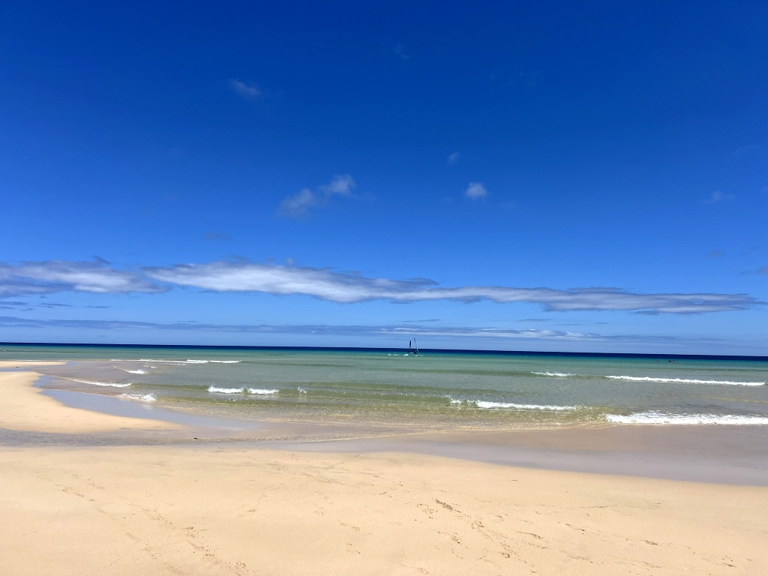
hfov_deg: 67.3
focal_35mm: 26
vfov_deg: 53.1
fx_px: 577
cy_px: 288
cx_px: 384
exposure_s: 1/8696
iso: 50
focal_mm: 5.7
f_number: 1.5
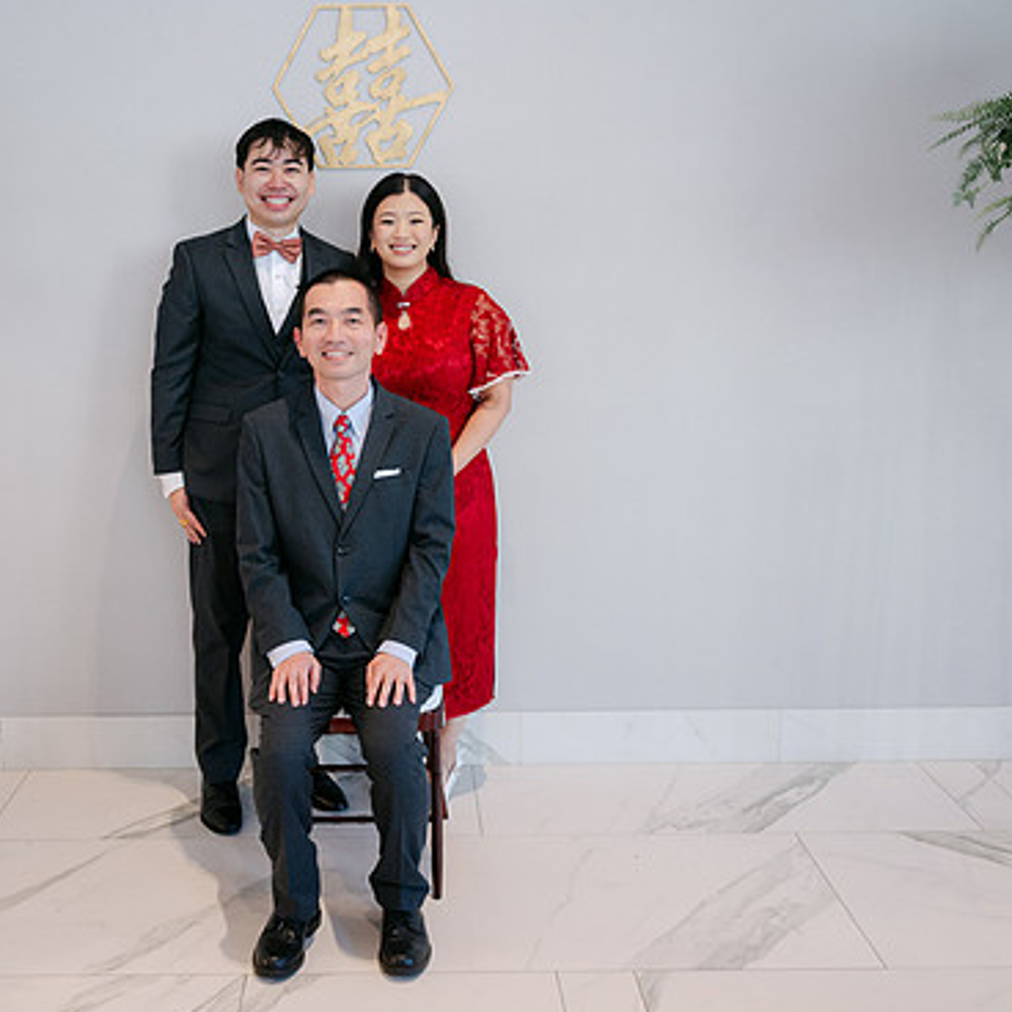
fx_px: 1290
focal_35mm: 39
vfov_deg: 42.8
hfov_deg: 42.5
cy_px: 500
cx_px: 385
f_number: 4
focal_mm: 28
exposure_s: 1/100
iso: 800
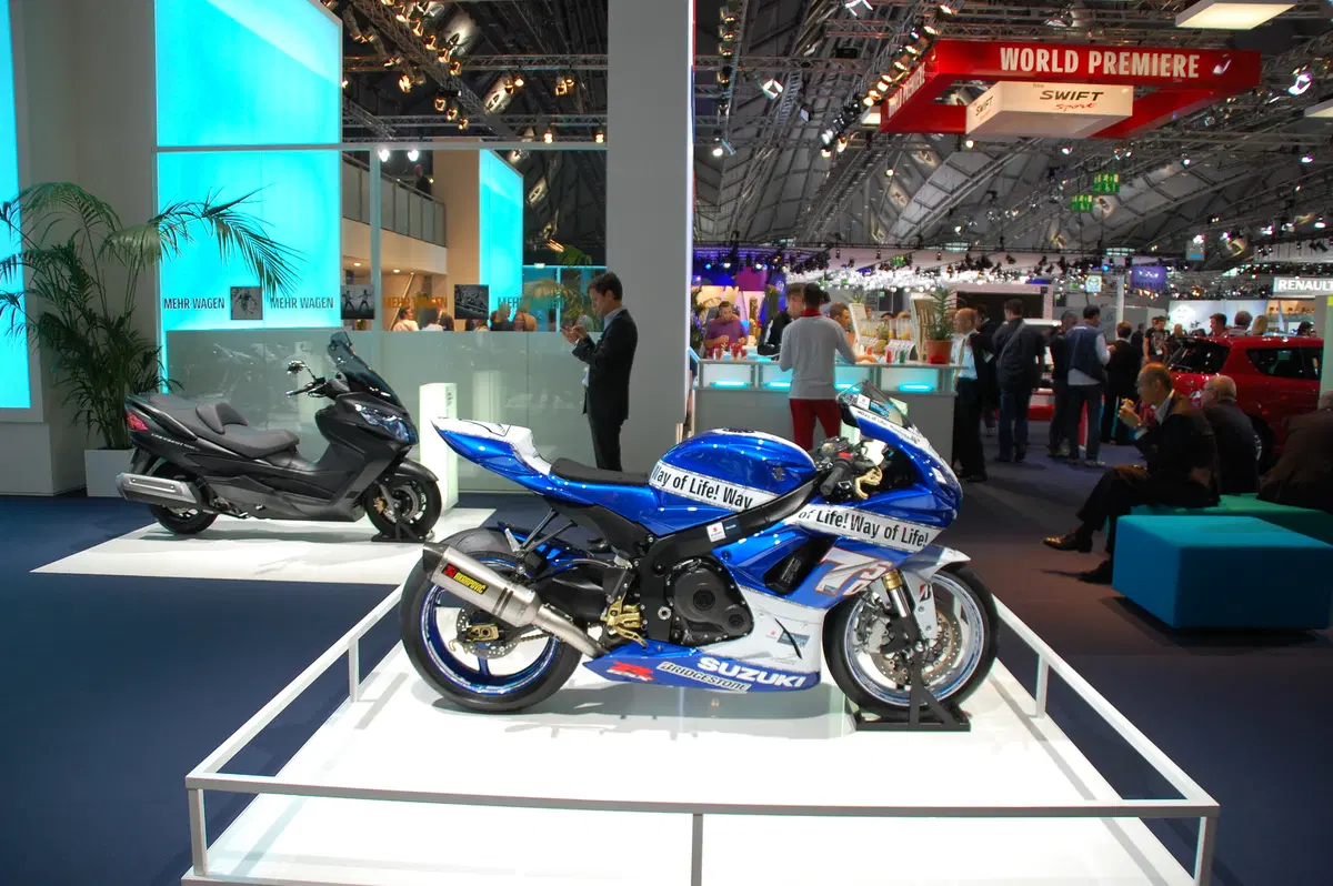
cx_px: 666
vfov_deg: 47.9
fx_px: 999
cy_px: 443
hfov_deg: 67.4
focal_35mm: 27
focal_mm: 18
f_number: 5
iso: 400
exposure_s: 1/100
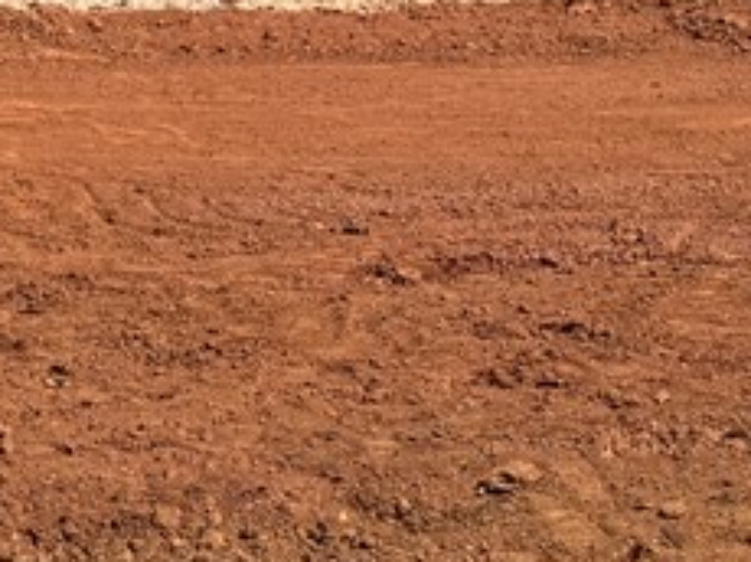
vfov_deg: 12.1
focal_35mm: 107
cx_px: -114
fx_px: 2319
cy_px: -604
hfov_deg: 17.6
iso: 80
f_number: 1.78
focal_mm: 6.76
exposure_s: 1/6410
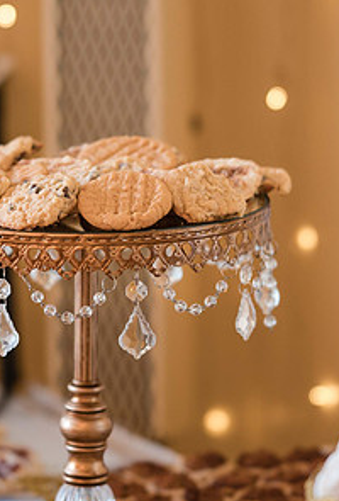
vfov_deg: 7.8
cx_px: 118
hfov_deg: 5.3
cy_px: 204
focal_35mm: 264
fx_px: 3686
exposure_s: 1/160
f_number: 1.8
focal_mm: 85
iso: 320
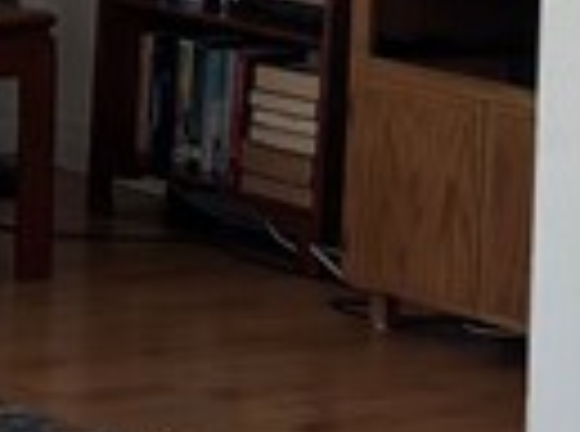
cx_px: -1084
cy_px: -405
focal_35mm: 207
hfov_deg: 8.3
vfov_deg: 6.9
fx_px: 3459
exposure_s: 1/158
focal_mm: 5.96
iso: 40
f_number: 1.6
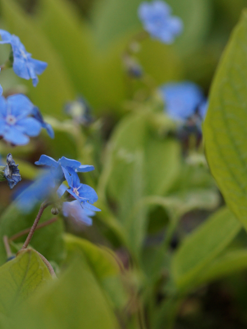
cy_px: 140
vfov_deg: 6.1
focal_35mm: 324
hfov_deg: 4.6
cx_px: -39
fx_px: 3080
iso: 250
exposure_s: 1/160
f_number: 5.6
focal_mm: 100
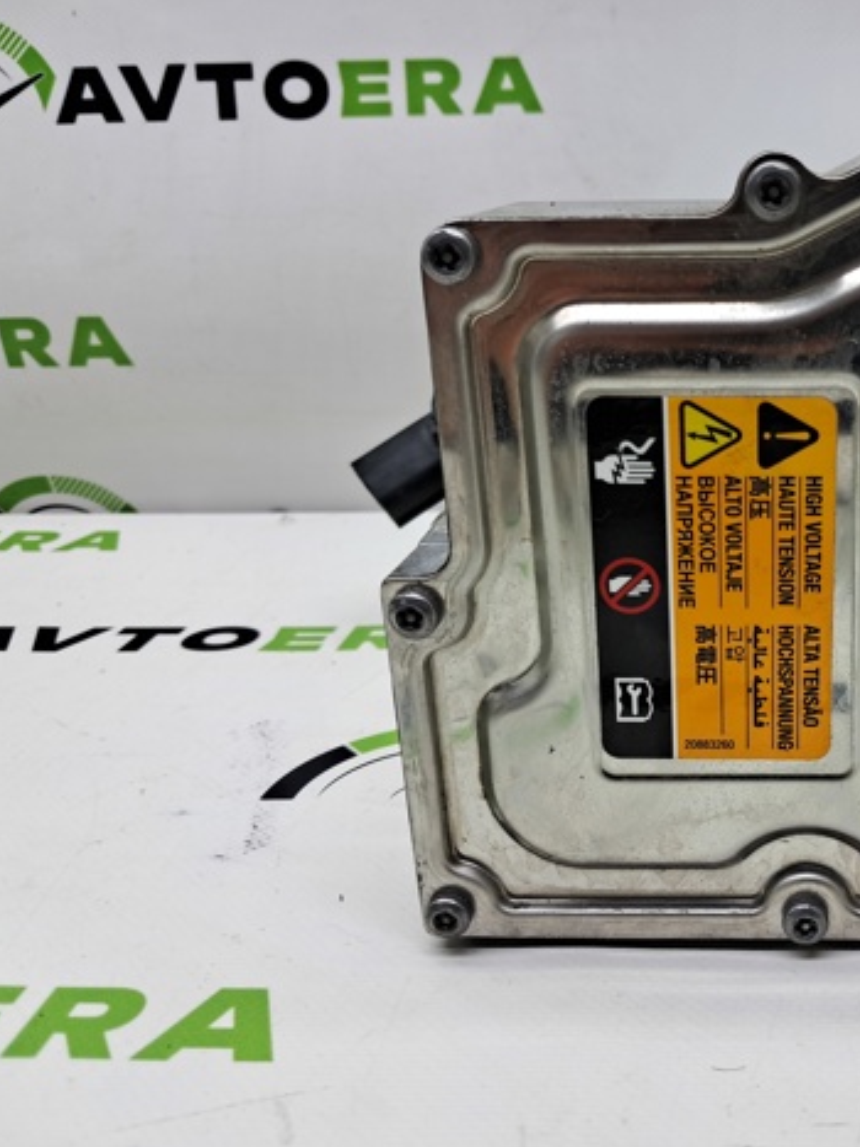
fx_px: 1226
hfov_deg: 36.5
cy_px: 578
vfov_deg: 50.1
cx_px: 757
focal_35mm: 37
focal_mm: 4
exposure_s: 1/50
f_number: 1.8
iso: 50
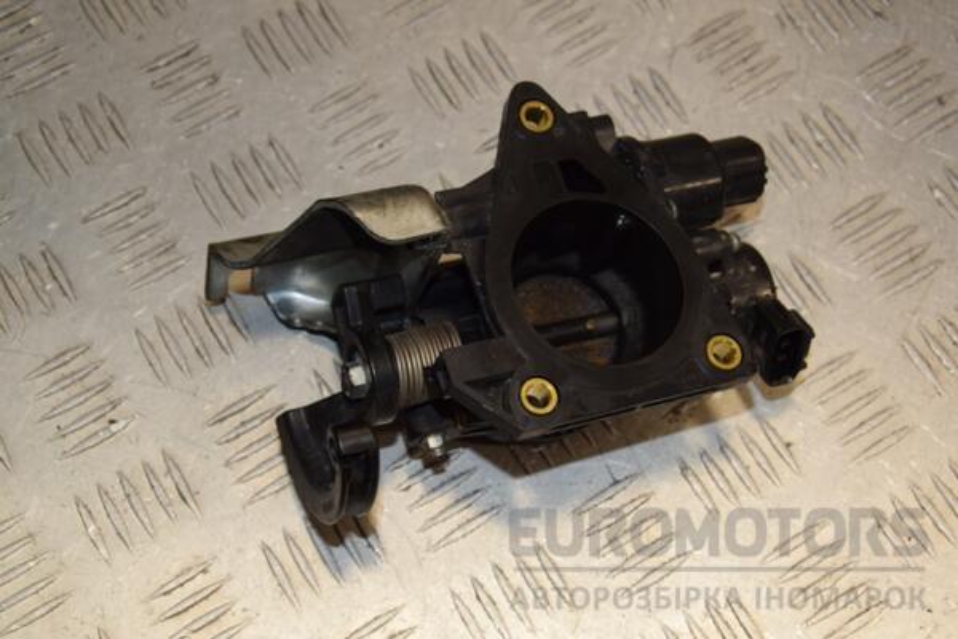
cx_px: 479
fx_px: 1676
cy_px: 320
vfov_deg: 21.6
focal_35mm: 63
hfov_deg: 31.9
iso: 800
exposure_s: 1/200
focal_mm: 42
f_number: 7.1
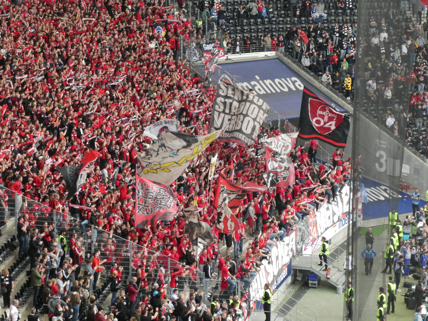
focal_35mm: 160
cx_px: 214
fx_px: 1978
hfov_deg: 12.3
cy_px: 160
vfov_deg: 9.3
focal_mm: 28.7
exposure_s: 1/80
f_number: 5.5
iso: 500
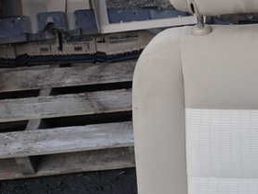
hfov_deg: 28.5
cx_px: 255
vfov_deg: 22.9
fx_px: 477
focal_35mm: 64
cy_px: 82
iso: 100
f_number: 3.2
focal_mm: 5.4
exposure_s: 1/400
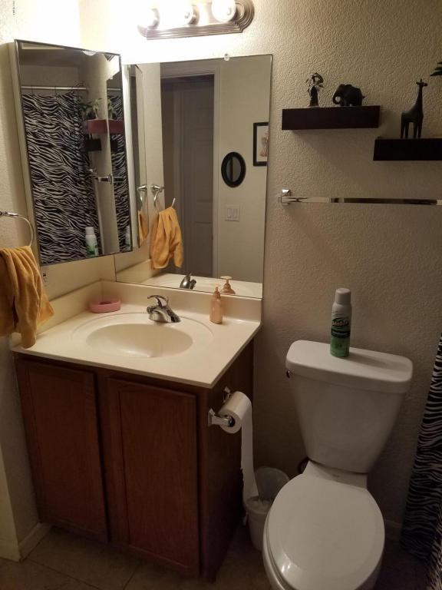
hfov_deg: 53.1
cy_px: 295
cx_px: 221
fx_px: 443
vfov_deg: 67.3
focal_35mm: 26
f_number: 1.7
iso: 64
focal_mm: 4.2
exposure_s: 1/60
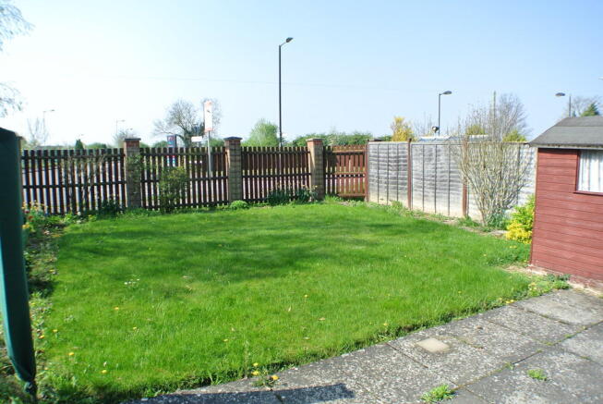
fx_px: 537
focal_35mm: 32
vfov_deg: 41.2
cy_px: 202
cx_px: 302
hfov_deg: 58.7
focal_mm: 12.2
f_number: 4
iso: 100
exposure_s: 1/320
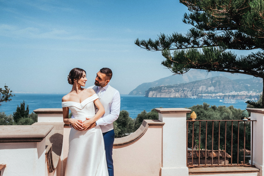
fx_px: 257
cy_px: 88
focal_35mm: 35
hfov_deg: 54.4
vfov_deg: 37.9
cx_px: 132
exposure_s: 1/2000
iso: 200
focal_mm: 23
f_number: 4.5
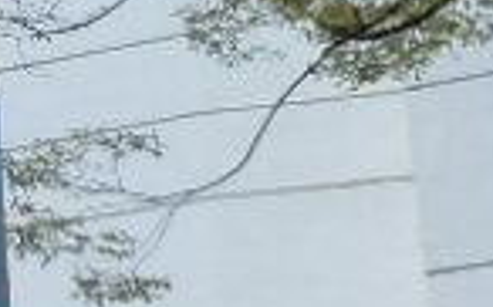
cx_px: -507
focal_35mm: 208
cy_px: 111
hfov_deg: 9.4
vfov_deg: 6.3
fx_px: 2793
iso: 100
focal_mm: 5
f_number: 7.4
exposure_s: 1/400
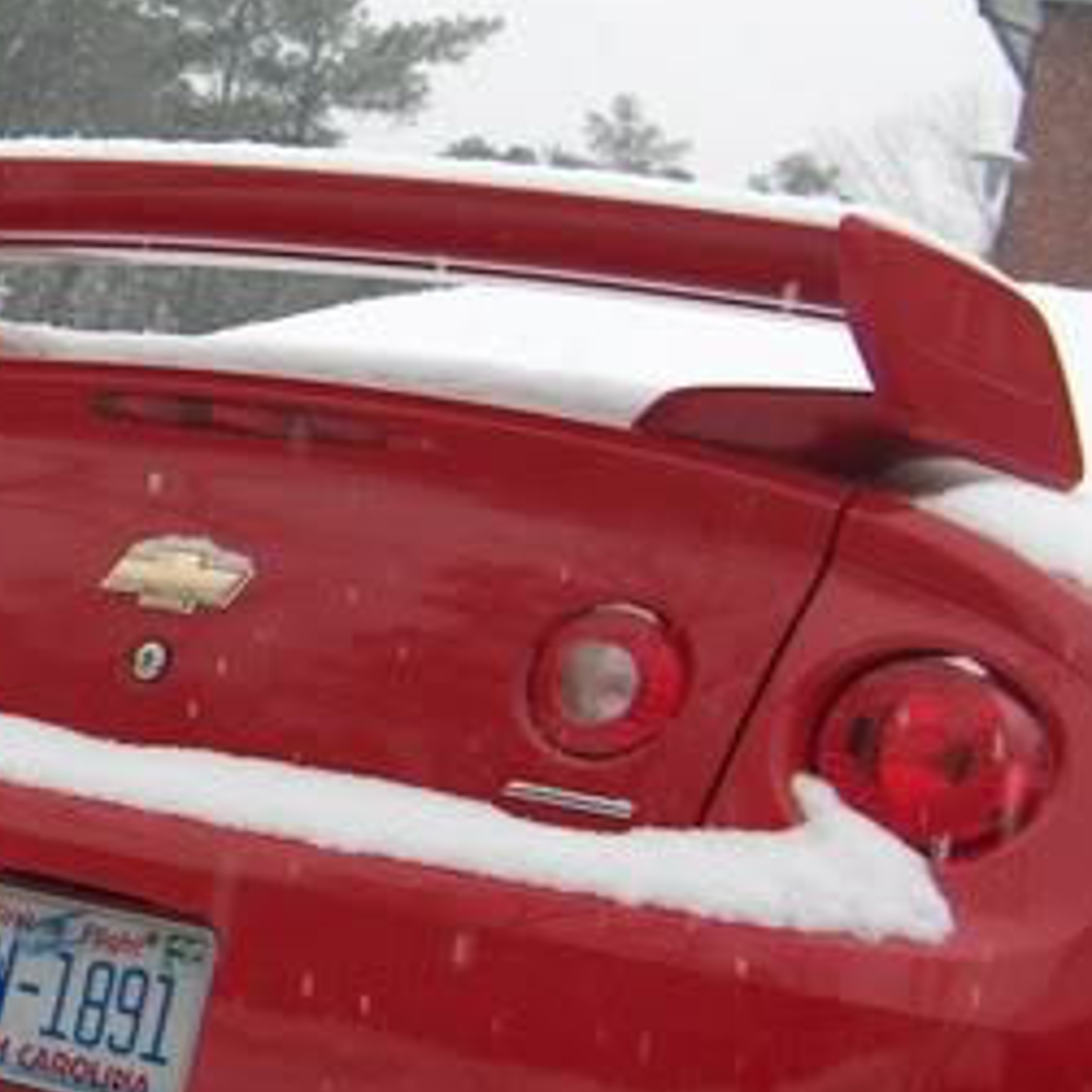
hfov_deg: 14.8
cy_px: 705
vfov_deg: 15.8
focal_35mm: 110
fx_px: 3926
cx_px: -485
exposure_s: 1/210
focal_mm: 8
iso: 100
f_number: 2.8
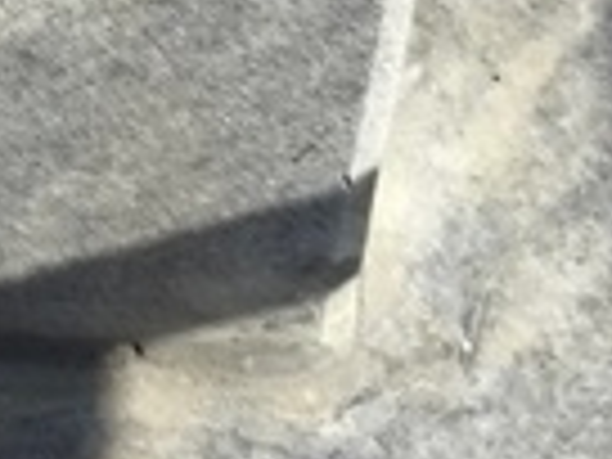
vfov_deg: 4.9
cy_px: -608
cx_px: -682
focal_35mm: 293
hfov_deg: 6.5
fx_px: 5180
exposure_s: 1/1046
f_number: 1.7
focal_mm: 4.71
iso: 50
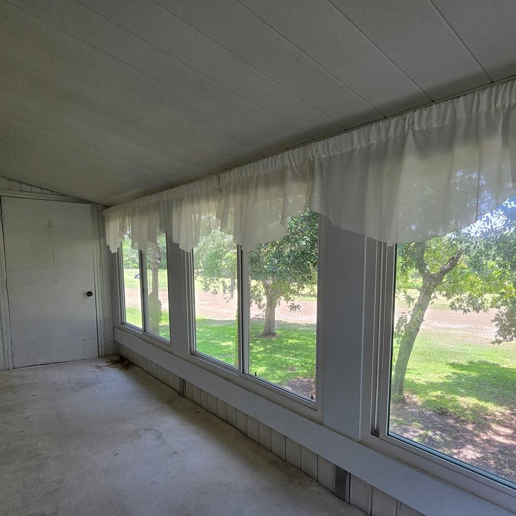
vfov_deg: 74.0
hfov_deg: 74.4
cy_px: 309
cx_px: 294
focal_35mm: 20
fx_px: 337
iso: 50
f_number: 2.2
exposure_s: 1/120
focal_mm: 2.2
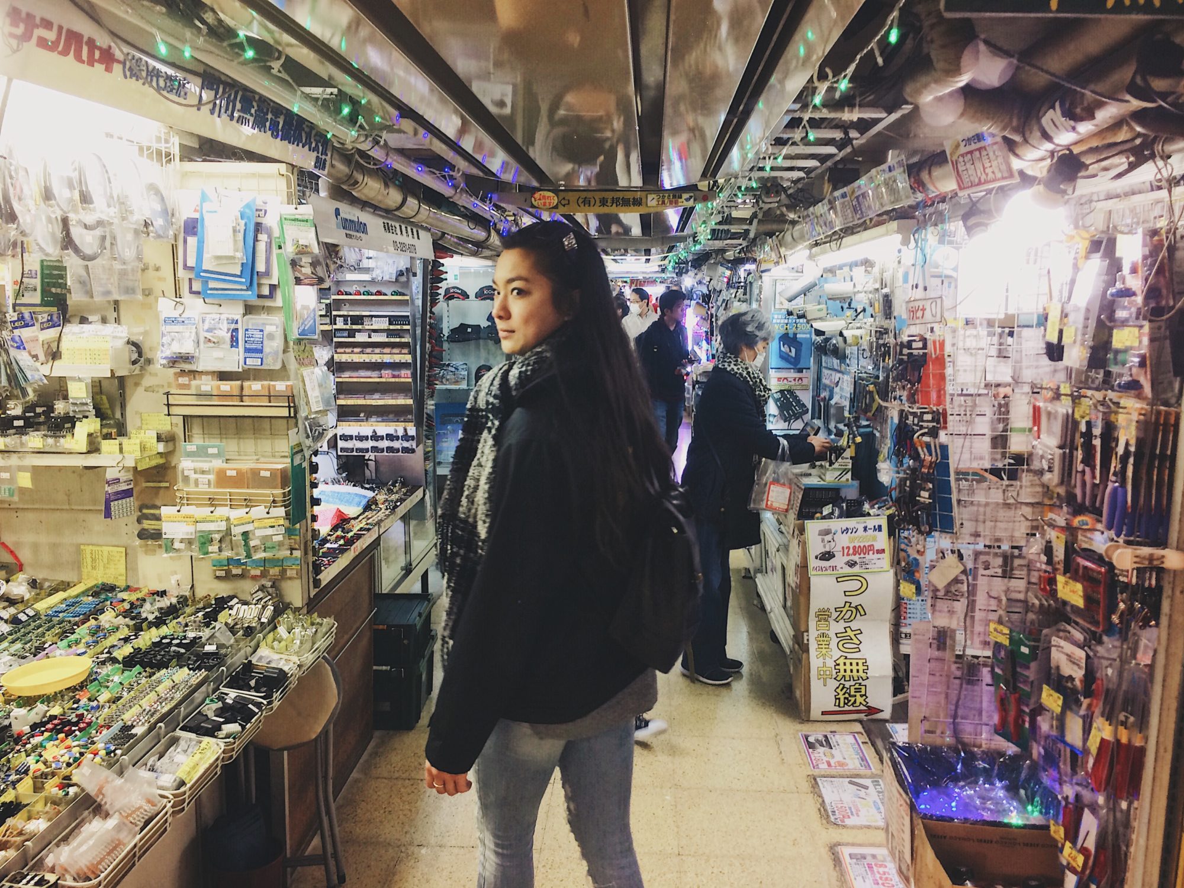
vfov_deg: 48.2
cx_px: 592
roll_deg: -0.5
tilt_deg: -11.0
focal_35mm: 29
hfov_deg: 61.7
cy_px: 444
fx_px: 992
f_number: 2.2
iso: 50
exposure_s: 1/30
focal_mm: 4.15
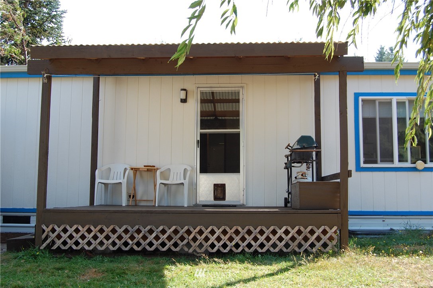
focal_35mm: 39
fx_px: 469
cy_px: 144
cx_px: 216
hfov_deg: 49.6
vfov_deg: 34.1
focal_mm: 26
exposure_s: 1/160
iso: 200
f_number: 6.3
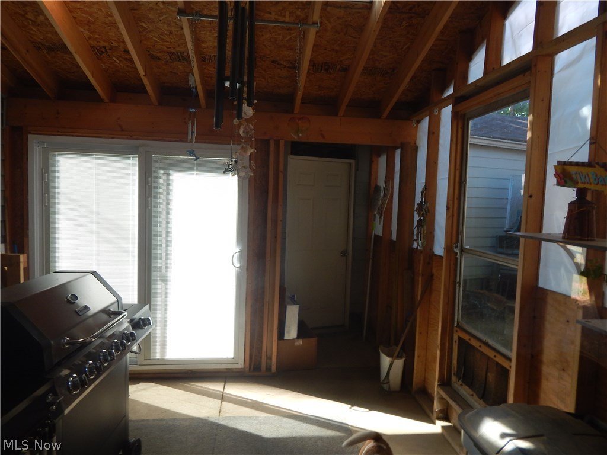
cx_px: 304
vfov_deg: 61.1
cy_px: 228
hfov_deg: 76.4
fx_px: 386
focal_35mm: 22
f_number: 3
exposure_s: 1/50
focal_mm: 4
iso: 125
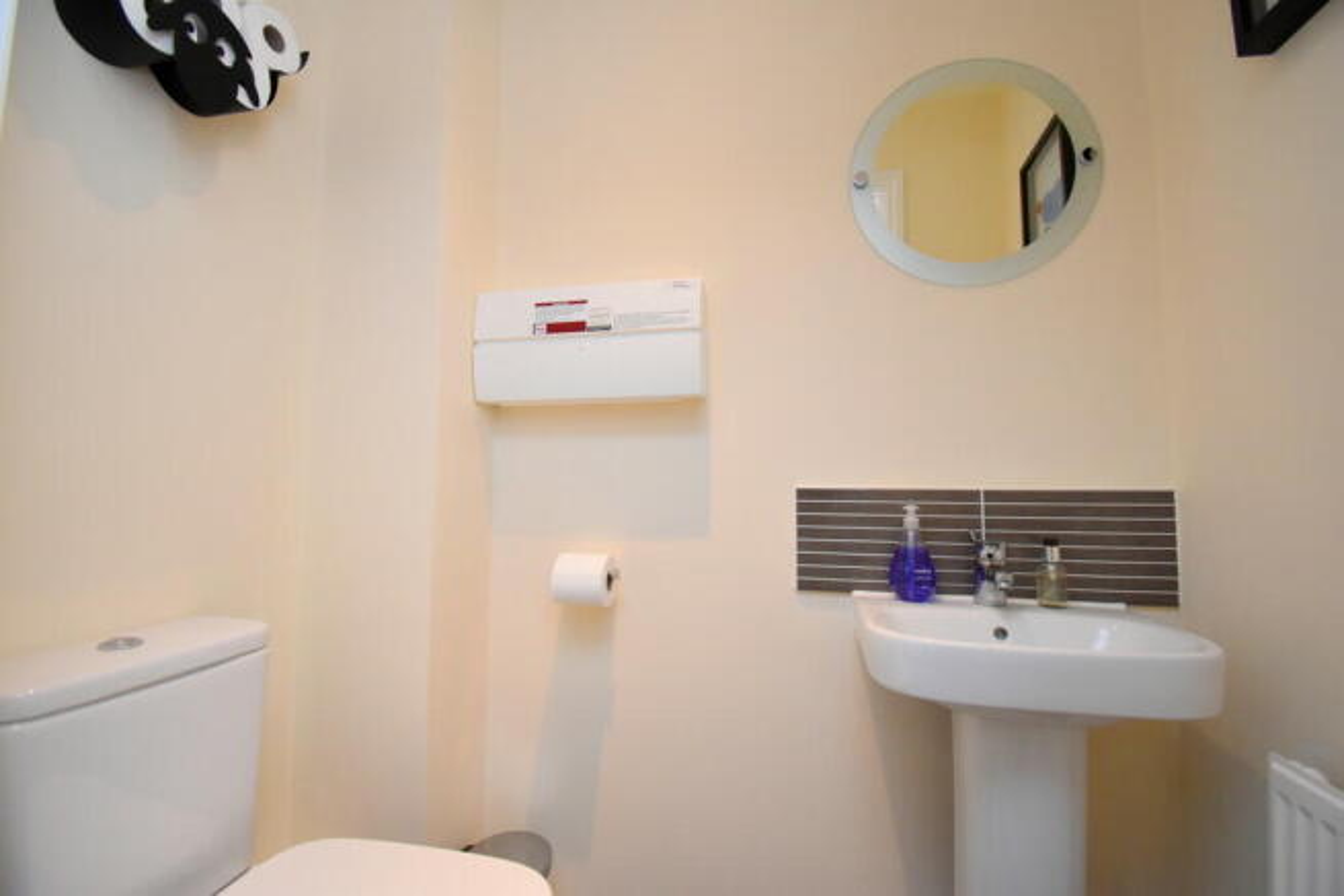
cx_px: 672
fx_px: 560
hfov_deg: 100.4
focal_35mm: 15
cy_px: 448
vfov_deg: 77.4
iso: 1100
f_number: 4.5
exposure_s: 1/125
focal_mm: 10
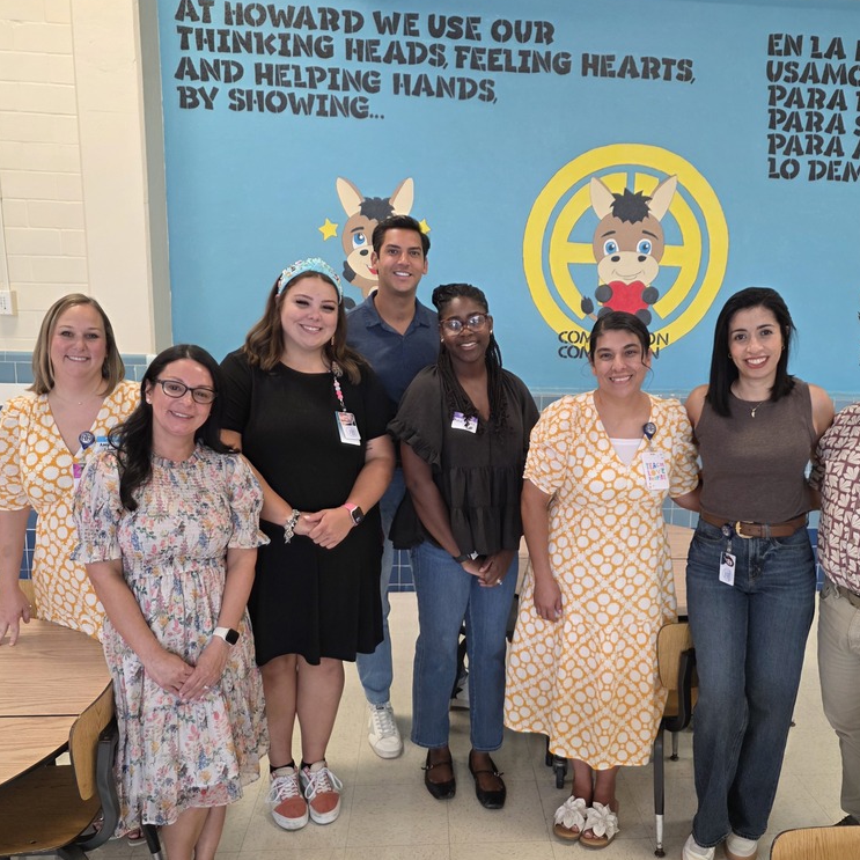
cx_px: 495
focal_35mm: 28
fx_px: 787
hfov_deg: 57.0
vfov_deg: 57.3
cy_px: 427
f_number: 1.7
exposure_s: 1/120
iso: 320
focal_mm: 6.25
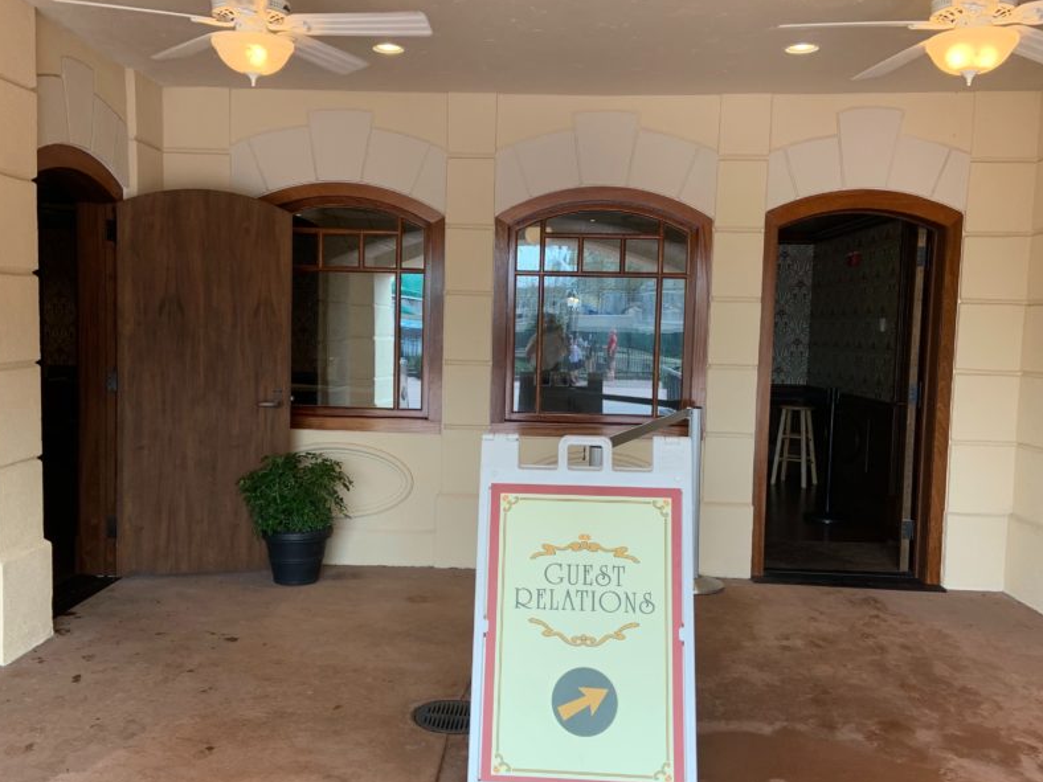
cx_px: 499
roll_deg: -0.1
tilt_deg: -4.3
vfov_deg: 42.9
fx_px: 994
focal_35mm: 33
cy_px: 418
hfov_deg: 55.3
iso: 40
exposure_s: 1/122
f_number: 1.8
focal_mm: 4.25
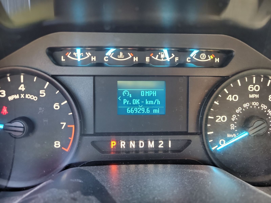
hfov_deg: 71.6
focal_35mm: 24
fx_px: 188
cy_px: 102
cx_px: 136
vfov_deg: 56.8
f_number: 1.8
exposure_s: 1/39
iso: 768
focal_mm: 6.7
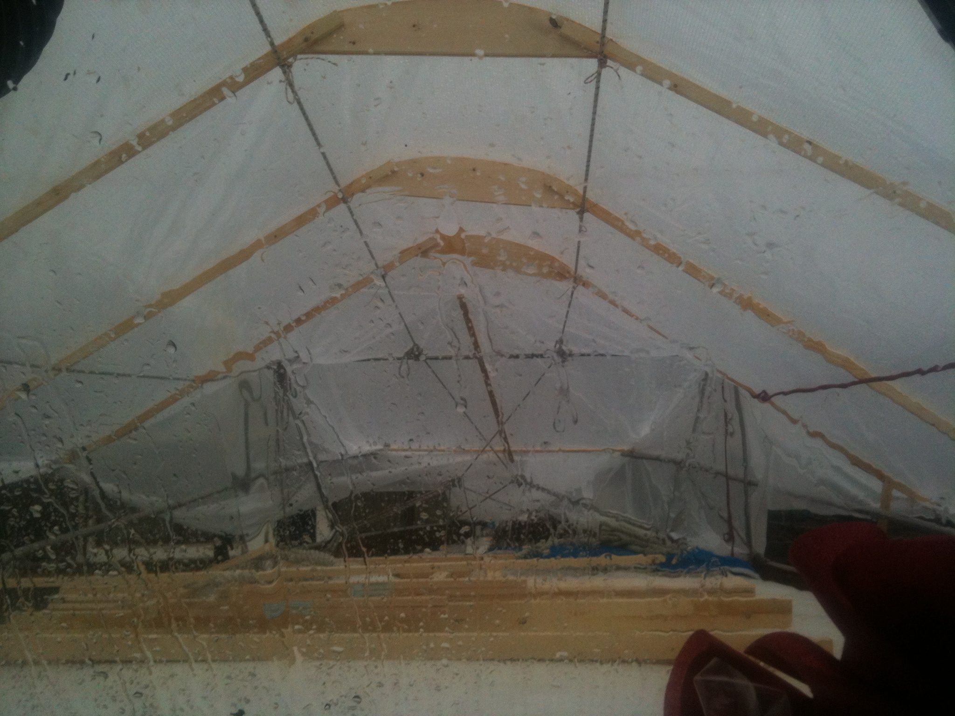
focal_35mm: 35
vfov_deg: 40.7
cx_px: 478
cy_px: 358
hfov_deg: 52.6
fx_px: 966
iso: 64
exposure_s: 1/140
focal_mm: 3.85
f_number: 2.8
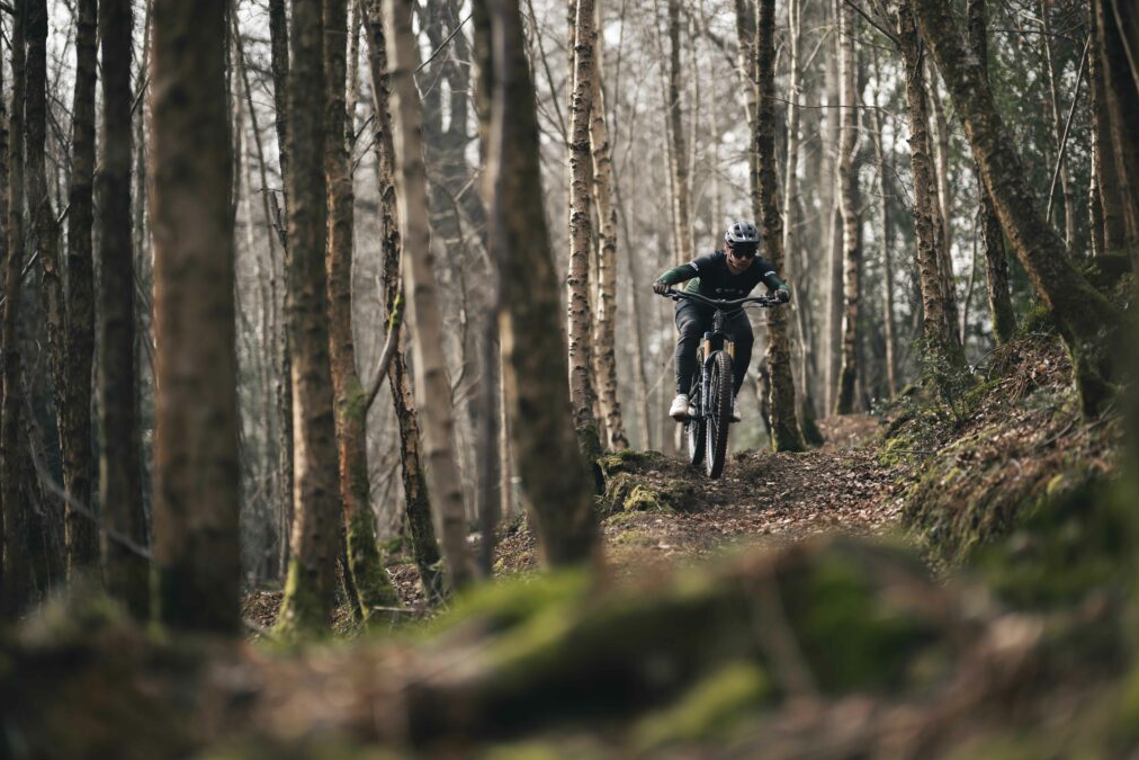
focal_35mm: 86
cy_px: 381
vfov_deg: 15.9
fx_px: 2721
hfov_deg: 23.6
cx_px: 568
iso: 80
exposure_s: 1/1600
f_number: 1.2
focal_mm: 85
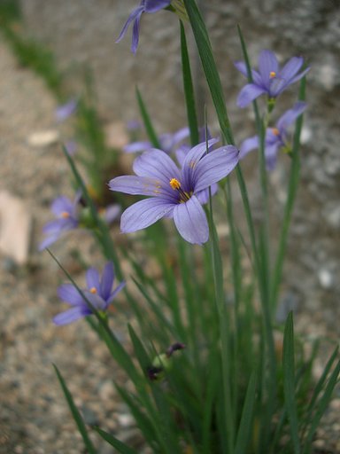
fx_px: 458
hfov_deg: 40.7
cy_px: 227
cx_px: 170
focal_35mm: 35
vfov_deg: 52.6
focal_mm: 5.8
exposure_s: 1/250
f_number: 2.6
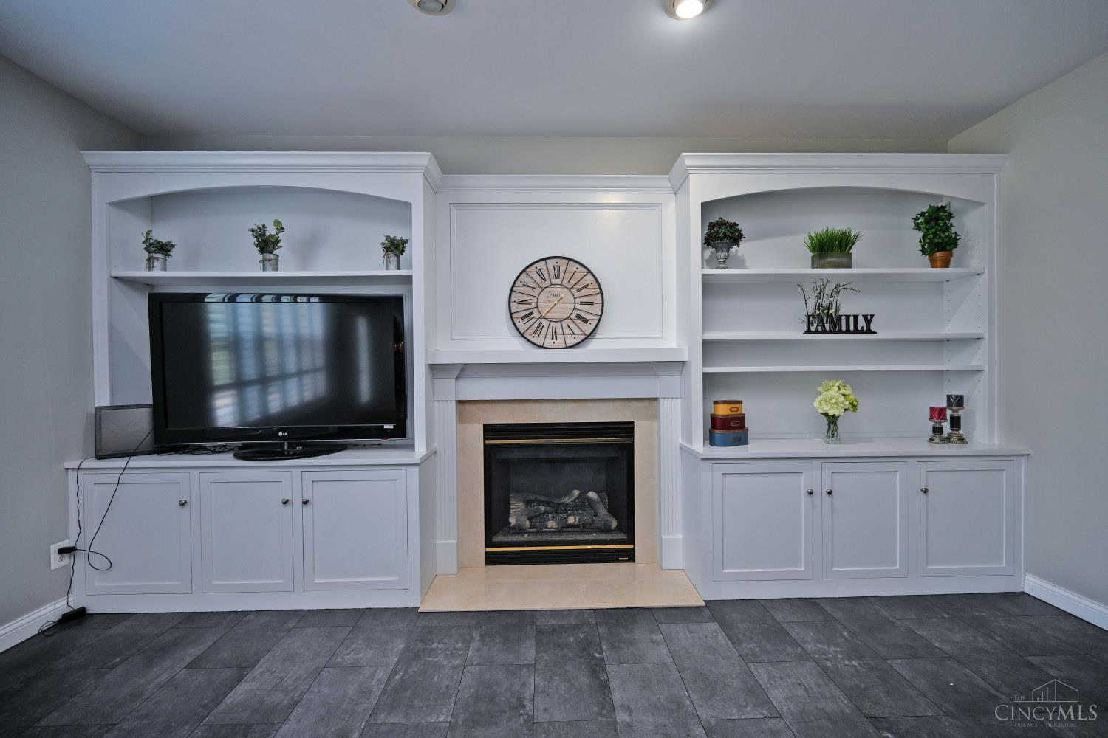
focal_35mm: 14
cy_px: 369
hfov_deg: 104.3
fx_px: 431
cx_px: 554
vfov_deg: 81.2
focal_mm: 14
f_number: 4
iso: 450
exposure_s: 1/60
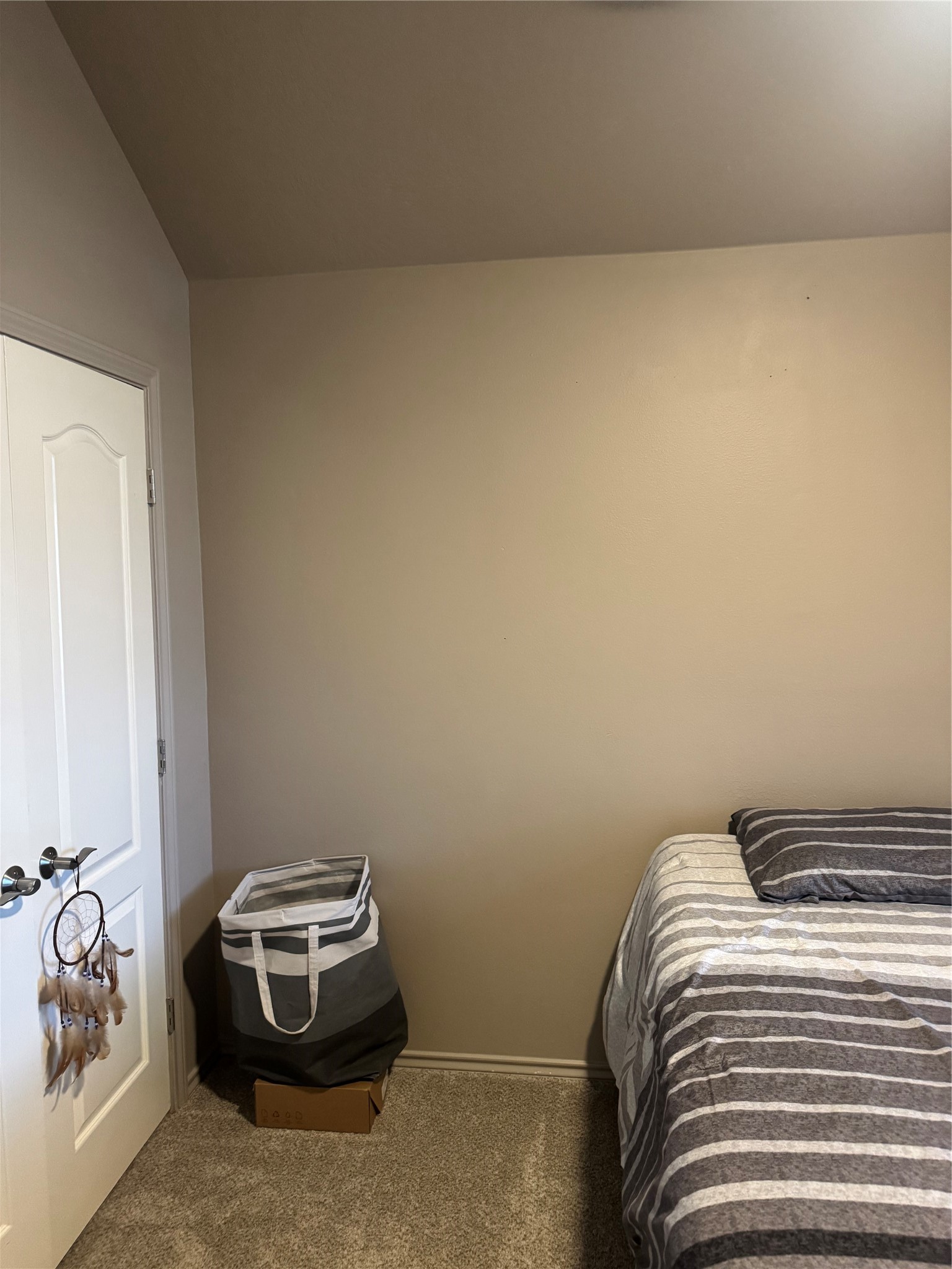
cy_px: 634
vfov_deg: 71.6
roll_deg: +2.2
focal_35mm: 24
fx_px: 880
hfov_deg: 56.8
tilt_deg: -5.1
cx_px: 476
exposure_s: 1/60
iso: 800
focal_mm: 6.76
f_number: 1.78
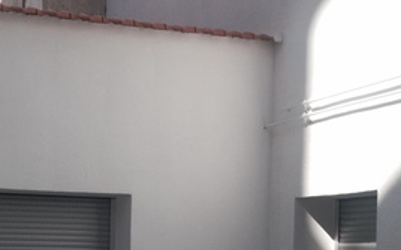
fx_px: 775
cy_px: 250
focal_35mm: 71
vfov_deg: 17.9
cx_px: 63
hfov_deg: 28.2
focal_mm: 4.28
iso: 50
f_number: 2.4
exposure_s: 1/1200
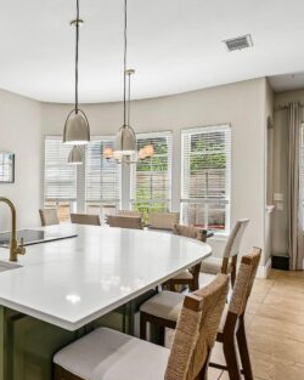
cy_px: 169
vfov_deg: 63.9
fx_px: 304
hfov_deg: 42.9
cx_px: -22
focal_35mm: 27
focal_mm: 10
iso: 400
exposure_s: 1/160
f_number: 7.1
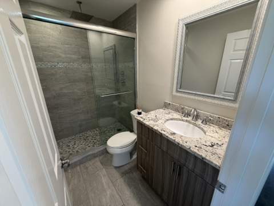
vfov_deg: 85.7
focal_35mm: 14
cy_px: 103
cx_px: 137
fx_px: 111
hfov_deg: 102.1
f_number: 2.2
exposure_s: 1/120
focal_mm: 2.22
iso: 250
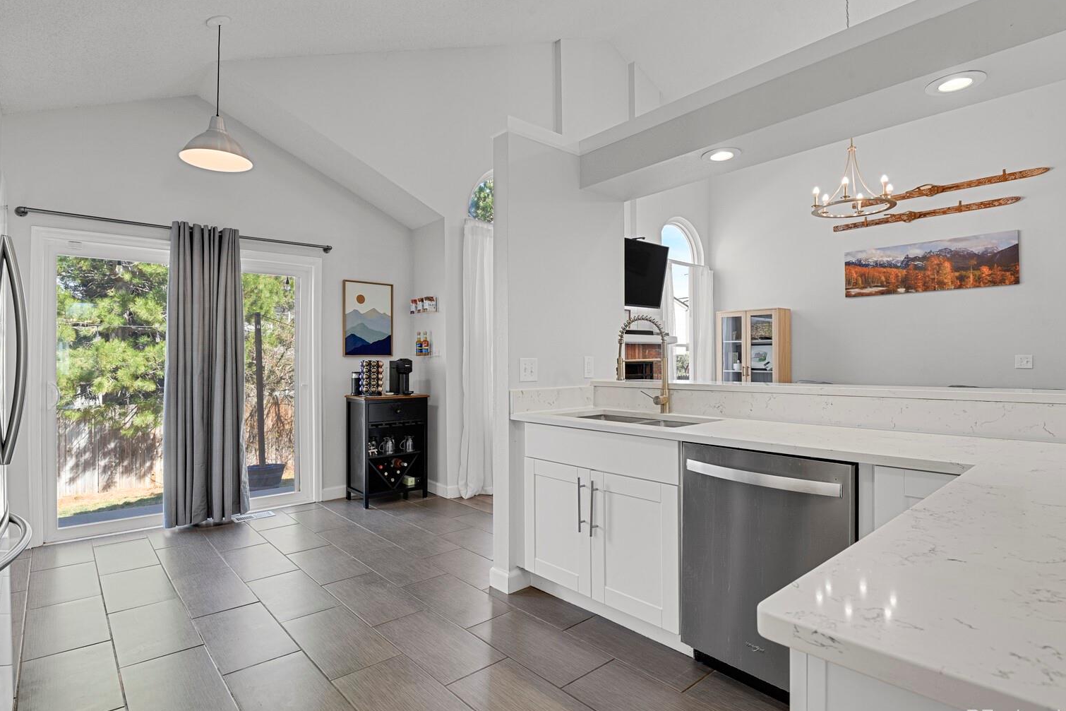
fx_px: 533
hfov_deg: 90.0
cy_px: 356
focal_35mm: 18
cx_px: 516
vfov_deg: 67.4
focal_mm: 17
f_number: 8
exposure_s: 1.6
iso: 250
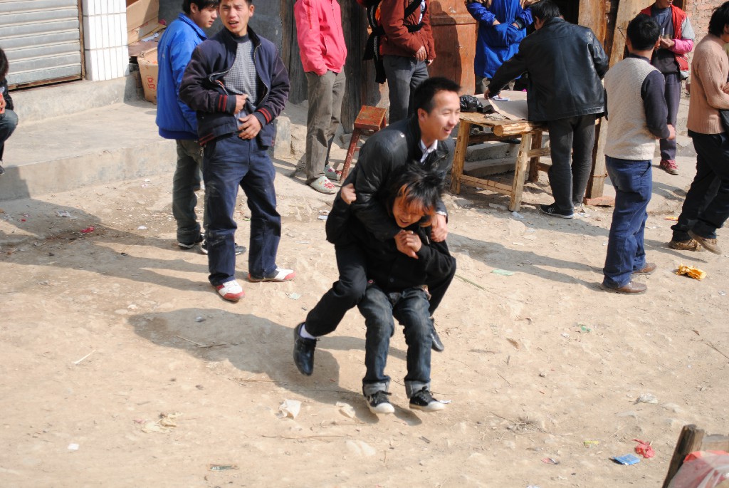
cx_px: 364
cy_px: 244
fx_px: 1277
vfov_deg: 21.6
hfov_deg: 31.9
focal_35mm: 63
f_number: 5.3
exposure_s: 1/320
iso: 100
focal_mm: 42
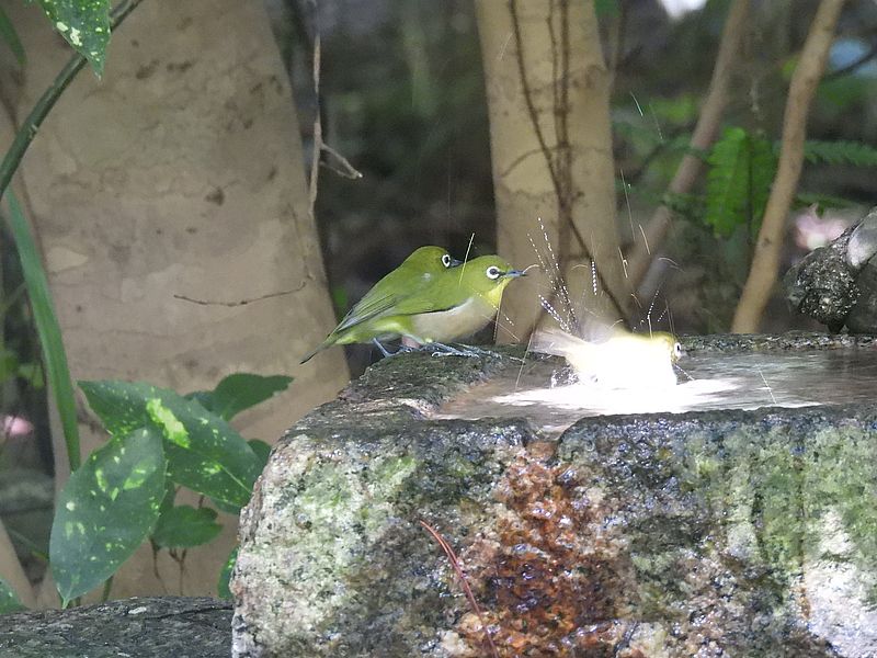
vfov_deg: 1.9
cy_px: 329
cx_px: 438
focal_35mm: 800
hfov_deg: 2.5
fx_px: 20268
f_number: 5.6
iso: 1600
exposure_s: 1/30
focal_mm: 143
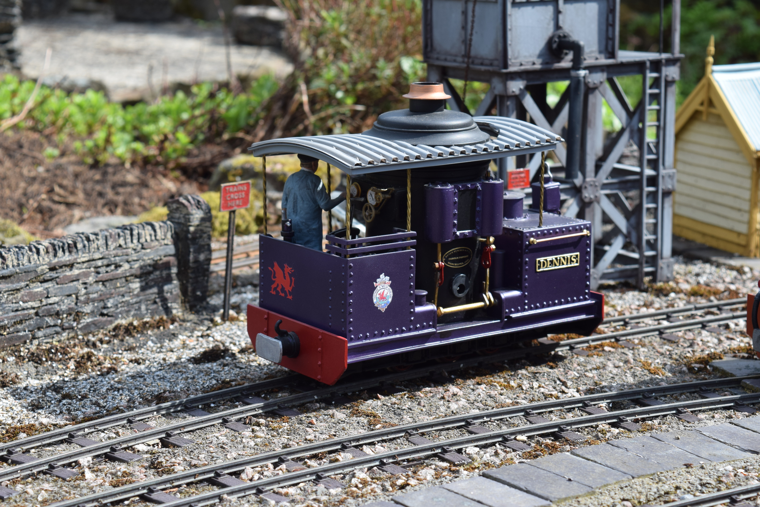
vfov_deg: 16.6
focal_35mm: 82
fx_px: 1742
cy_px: 254
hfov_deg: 24.6
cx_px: 380
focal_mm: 55
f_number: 8
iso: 220
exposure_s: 1/250
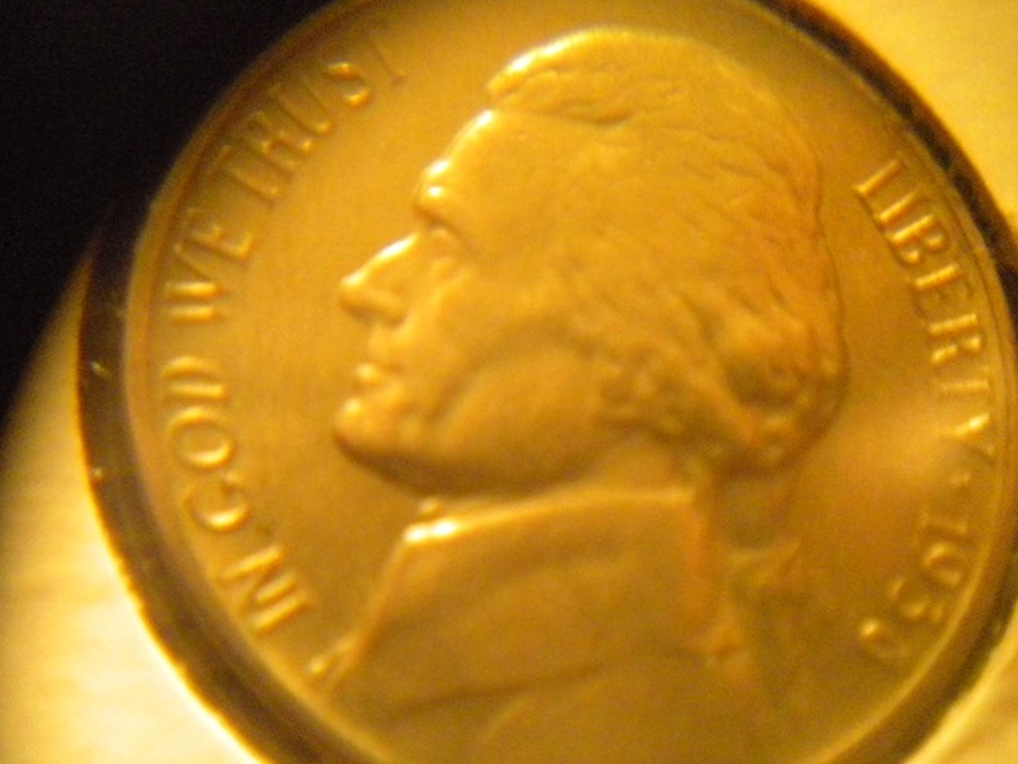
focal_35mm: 43
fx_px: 1265
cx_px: 440
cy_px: 407
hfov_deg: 43.7
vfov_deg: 33.6
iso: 800
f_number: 3.1
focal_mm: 6.3
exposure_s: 1/9.2
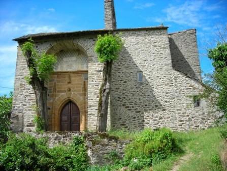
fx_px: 249
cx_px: 114
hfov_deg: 48.9
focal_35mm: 38
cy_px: 86
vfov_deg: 37.8
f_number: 3.2
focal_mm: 6.3
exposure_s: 1/404
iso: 50
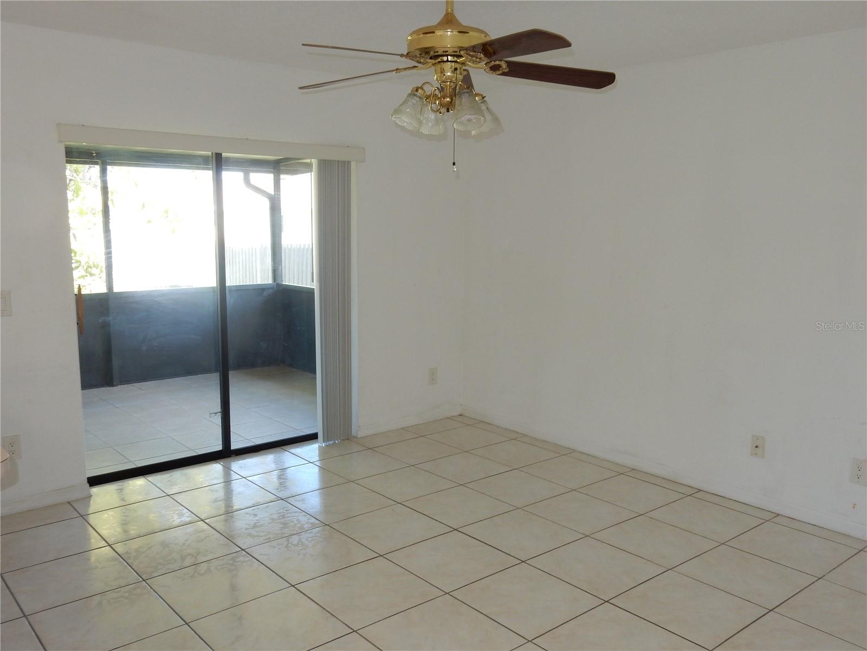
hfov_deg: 60.0
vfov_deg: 46.8
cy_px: 326
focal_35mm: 30
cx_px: 434
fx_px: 751
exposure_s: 1/30
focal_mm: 5.4
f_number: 4
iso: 125
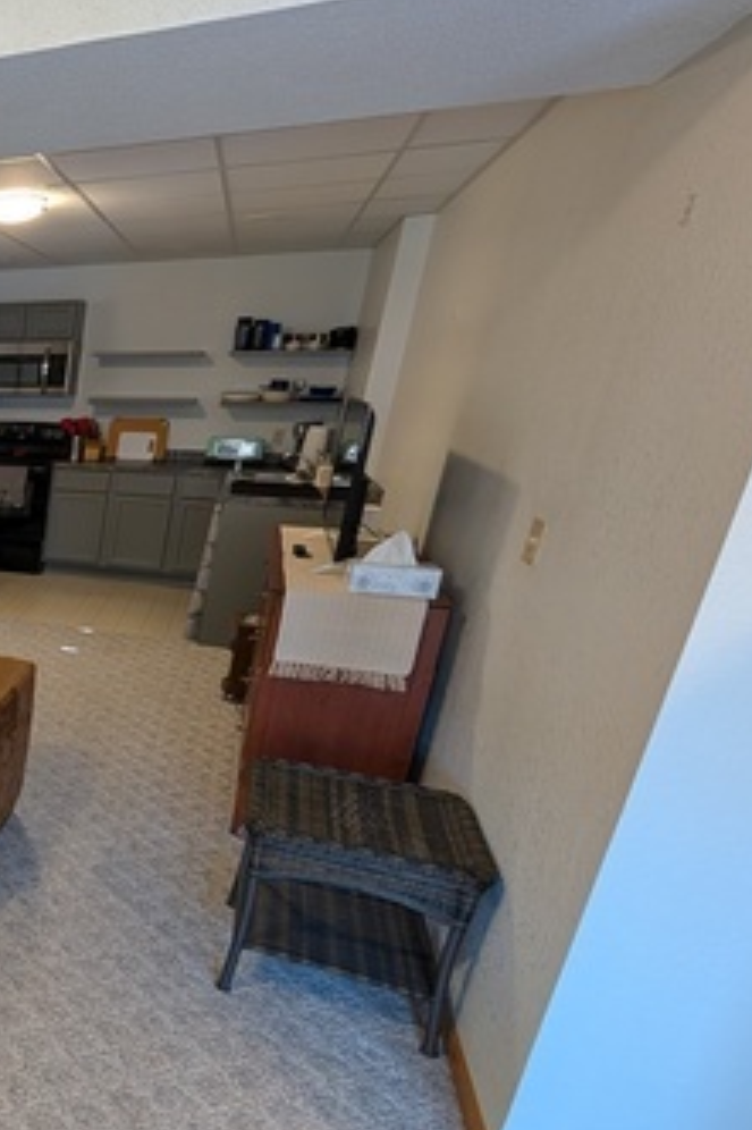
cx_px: -262
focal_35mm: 25
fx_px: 784
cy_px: 653
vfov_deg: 71.1
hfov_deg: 33.8
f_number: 1.7
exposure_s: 1/24
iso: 94
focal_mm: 2.02
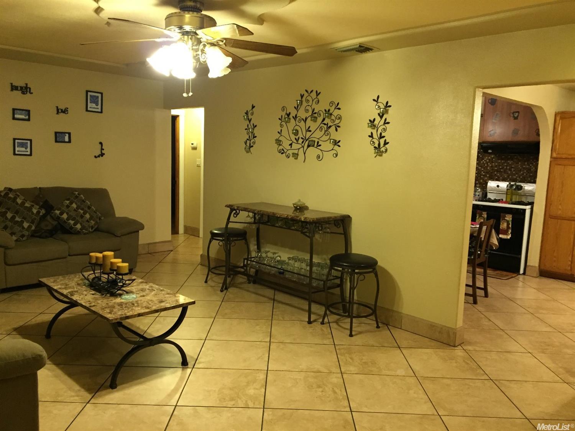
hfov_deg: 61.7
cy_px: 216
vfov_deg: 48.2
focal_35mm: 29
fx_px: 482
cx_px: 288
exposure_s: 1/15
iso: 250
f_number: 2.2
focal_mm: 4.15
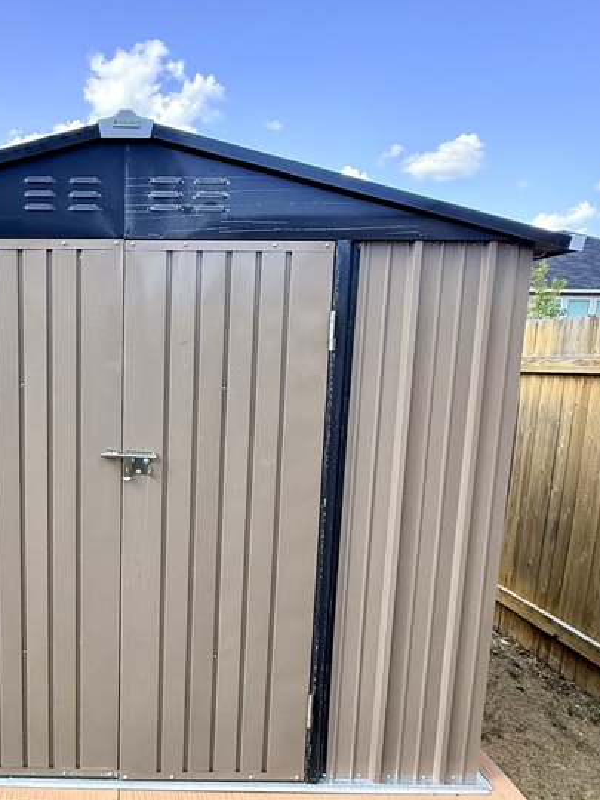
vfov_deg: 63.3
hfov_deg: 46.7
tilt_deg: -9.4
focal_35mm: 28
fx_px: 647
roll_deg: -1.3
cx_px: 108
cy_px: 441
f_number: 2.2
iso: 64
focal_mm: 2.22
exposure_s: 1/458
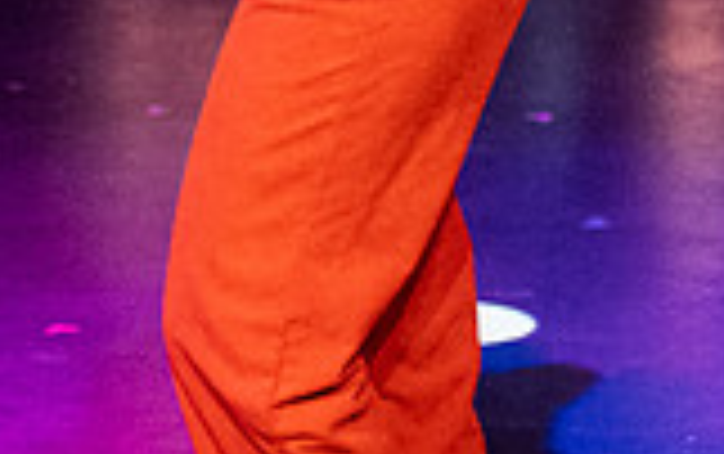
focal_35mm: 274
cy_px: -651
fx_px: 5412
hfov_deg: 7.6
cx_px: 227
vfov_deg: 4.7
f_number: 3.2
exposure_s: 1/250
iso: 2500
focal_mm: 33.2
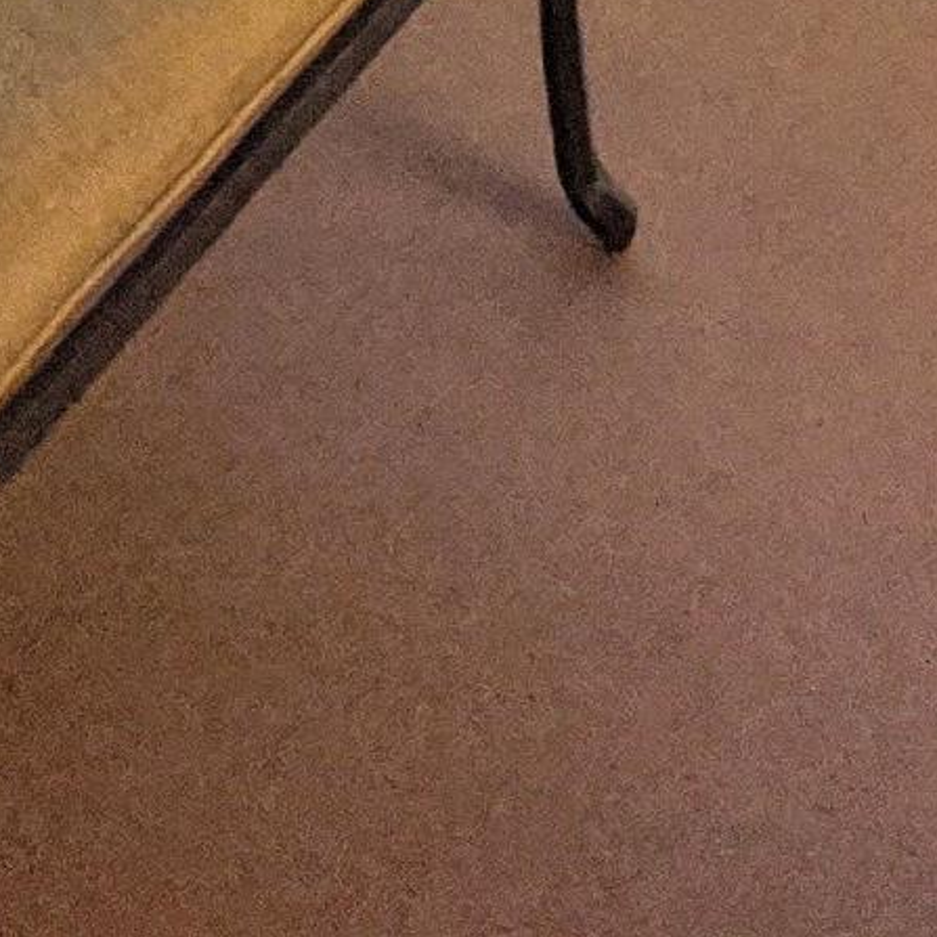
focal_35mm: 160
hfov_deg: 10.9
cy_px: -1327
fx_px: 4900
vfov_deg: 9.6
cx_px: 143
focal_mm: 4.38
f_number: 1.73
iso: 194
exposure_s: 1/2132
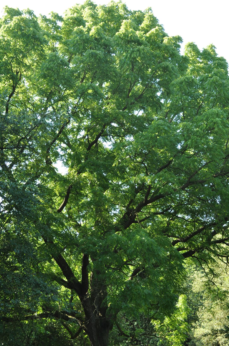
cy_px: 202
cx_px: 103
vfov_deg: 38.1
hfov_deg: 25.9
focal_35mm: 52
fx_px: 498
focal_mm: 26
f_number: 8
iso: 200
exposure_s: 1/80
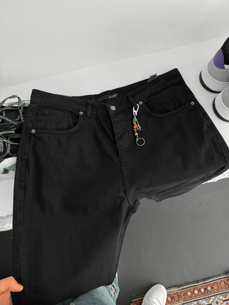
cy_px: 152
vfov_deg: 71.6
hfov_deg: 56.8
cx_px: 114
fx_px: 212
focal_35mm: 24
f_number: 1.8
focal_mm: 6.86
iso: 160
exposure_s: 1/120
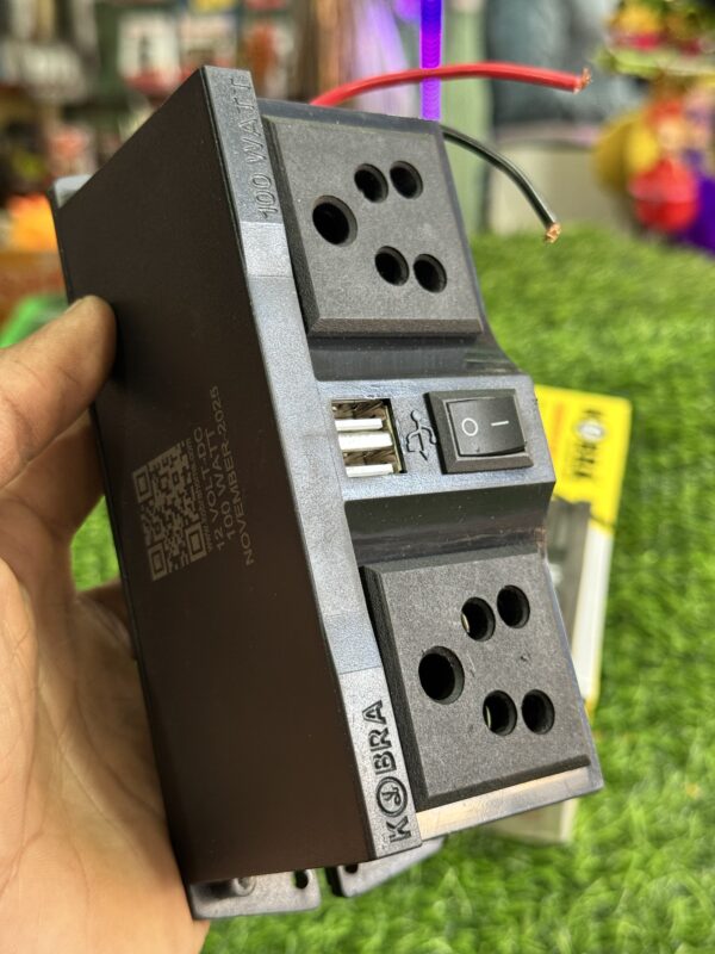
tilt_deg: -16.5
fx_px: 1322
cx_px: 358
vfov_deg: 39.7
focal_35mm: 48
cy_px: 477
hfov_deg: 30.3
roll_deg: -0.2
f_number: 1.78
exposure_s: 1/50
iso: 160
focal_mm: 6.76
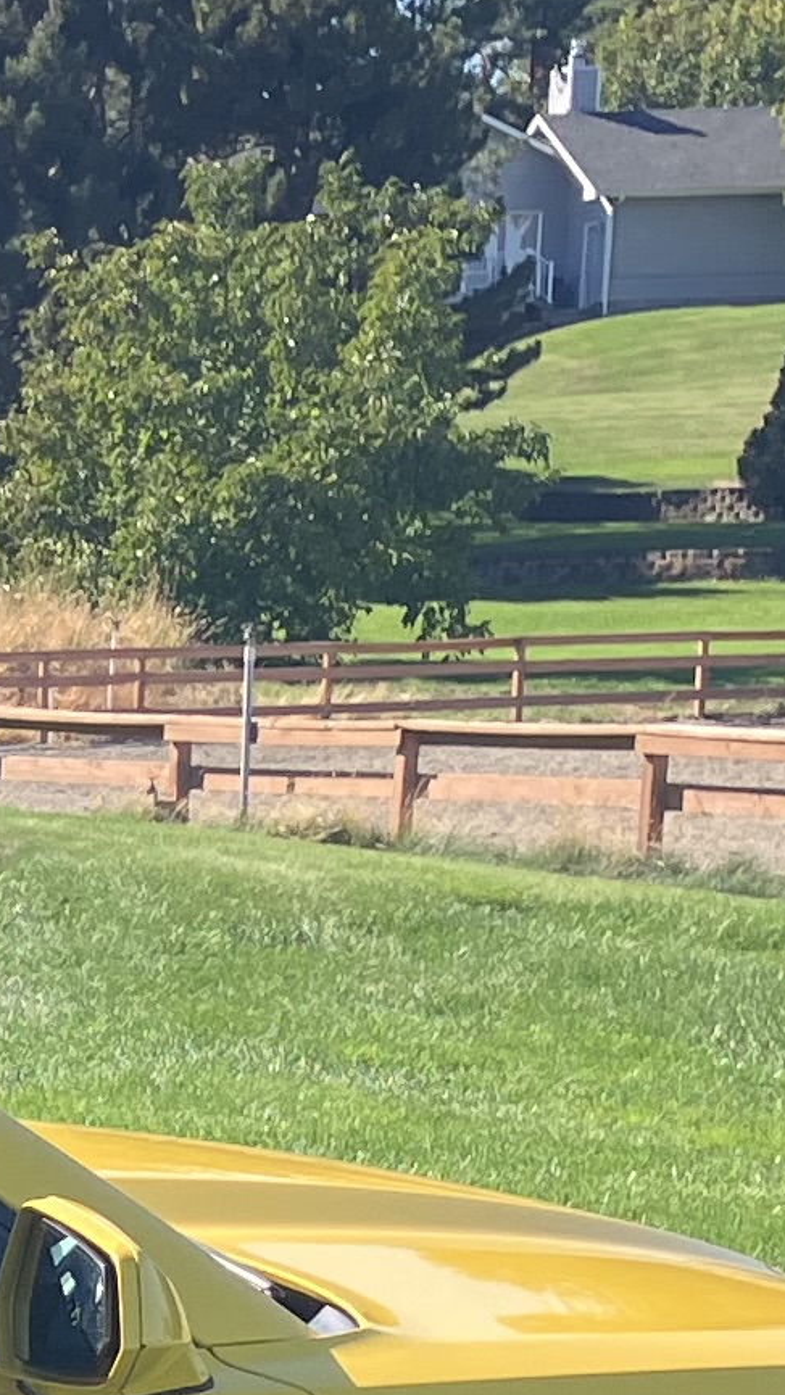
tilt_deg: -12.5
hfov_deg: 7.5
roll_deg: +1.6
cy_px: 1825
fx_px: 5256
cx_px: -1541
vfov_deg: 14.5
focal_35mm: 142
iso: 32
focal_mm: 3.99
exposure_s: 1/883
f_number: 1.8
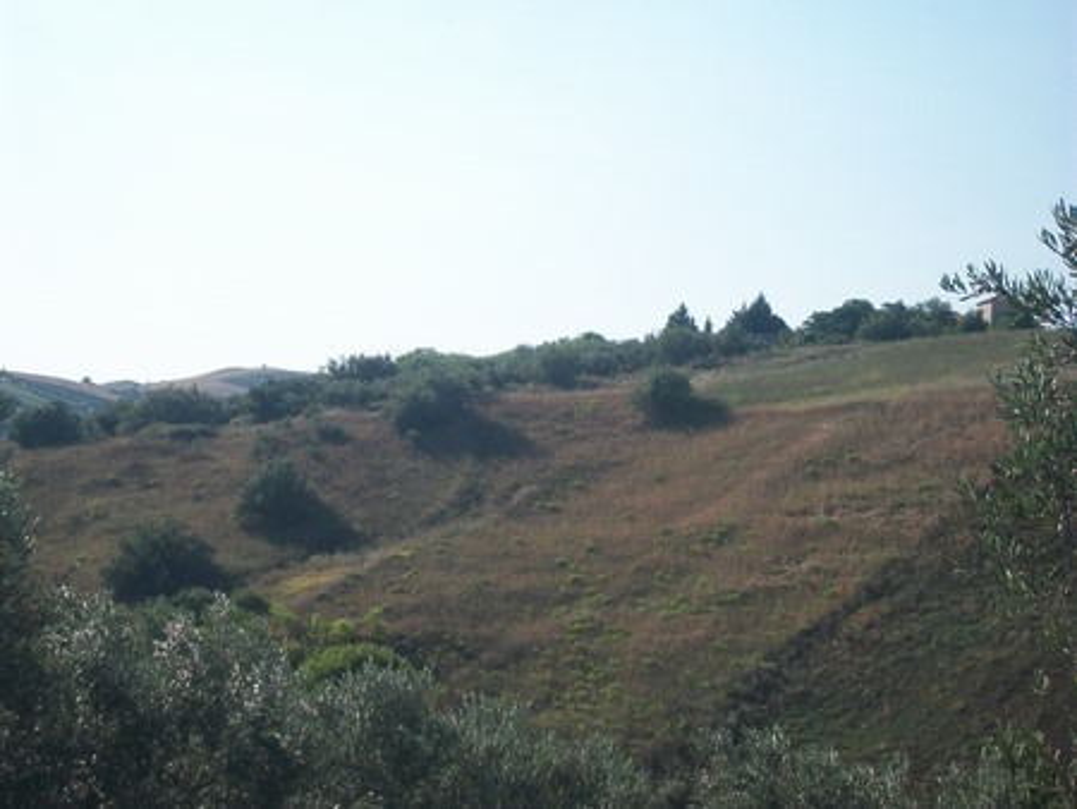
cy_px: 404
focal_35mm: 96
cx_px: 538
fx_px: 2988
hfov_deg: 20.4
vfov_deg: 15.4
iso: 80
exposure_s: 1/500
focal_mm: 17.1
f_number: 5.2
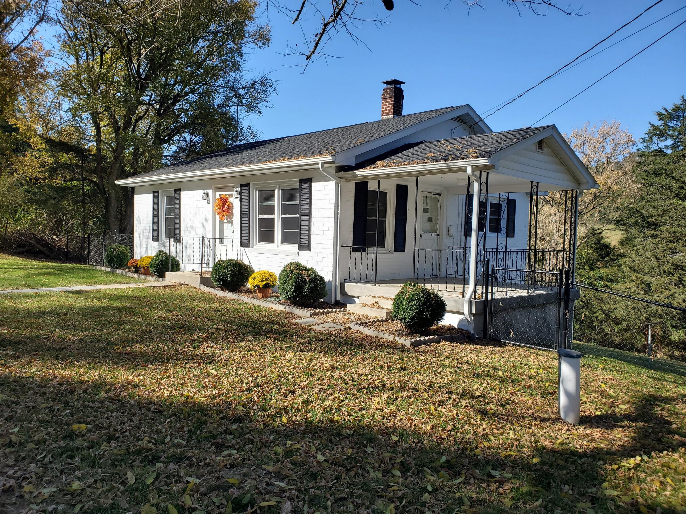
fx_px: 515
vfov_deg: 53.1
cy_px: 257
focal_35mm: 26
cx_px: 343
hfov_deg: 67.3
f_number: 2.4
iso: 50
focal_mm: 4.3
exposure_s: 1/1250
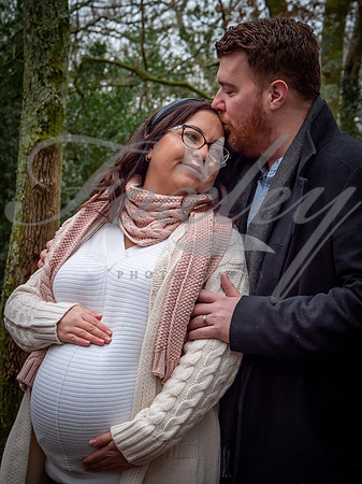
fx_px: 1200
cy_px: 242
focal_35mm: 86
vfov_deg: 22.8
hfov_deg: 17.2
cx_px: 181
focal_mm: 43
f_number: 5
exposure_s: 1/160
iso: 400
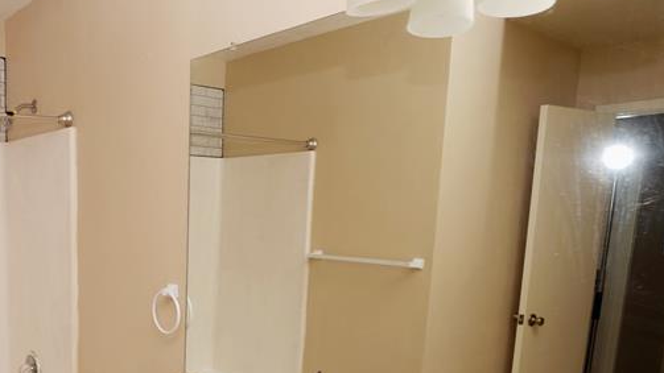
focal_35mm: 32
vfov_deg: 35.4
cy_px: 302
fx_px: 563
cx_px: 127
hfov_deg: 56.3
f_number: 4
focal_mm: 10
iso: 50
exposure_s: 1/125
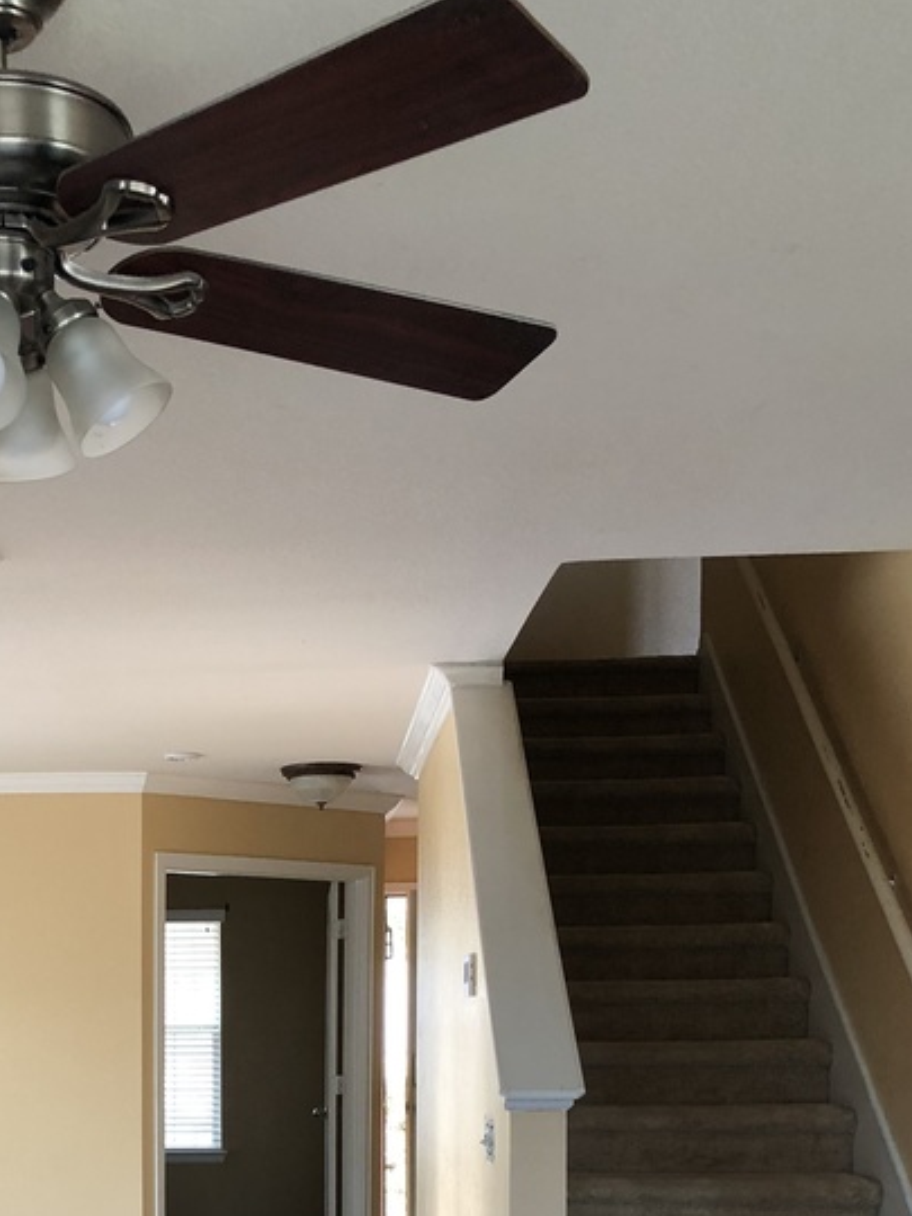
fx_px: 2037
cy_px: 1162
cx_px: 115
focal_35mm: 58
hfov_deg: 24.6
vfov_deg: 31.2
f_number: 1.8
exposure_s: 1/30
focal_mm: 3.99
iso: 25
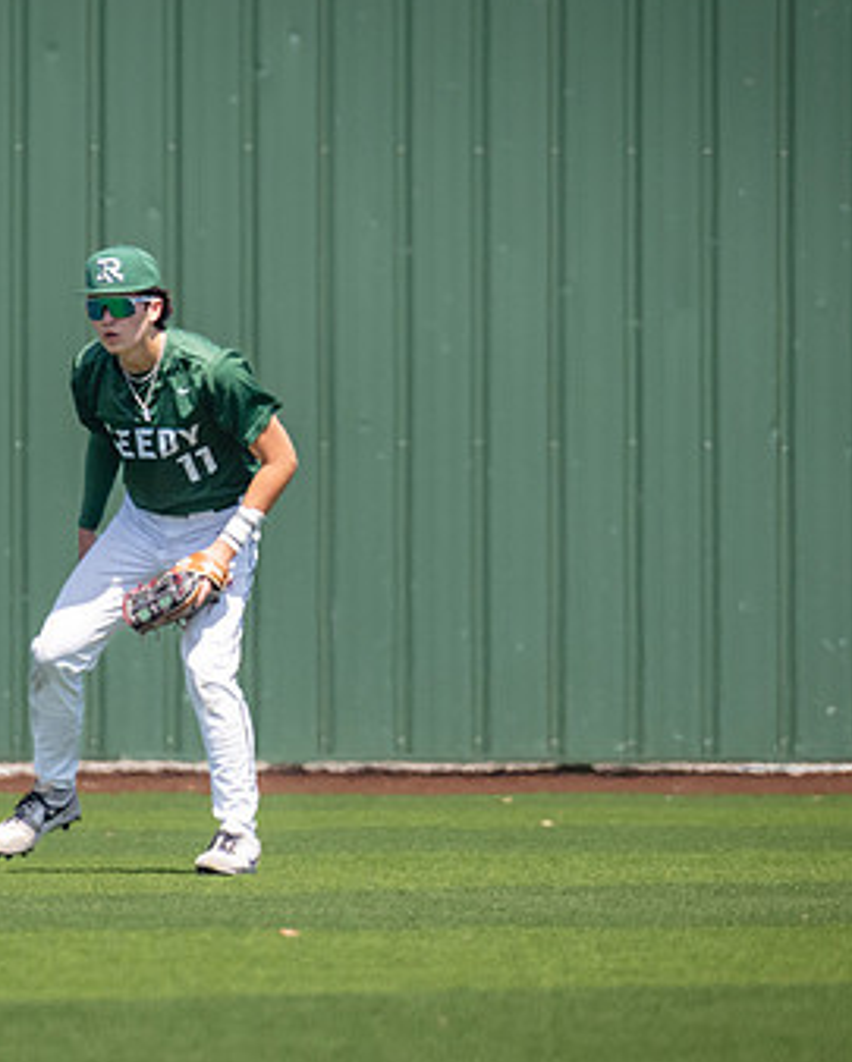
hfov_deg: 1.7
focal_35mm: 921
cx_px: 65
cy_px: 573
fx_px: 28991
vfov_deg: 2.1
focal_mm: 280
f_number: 4
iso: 320
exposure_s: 1/3200
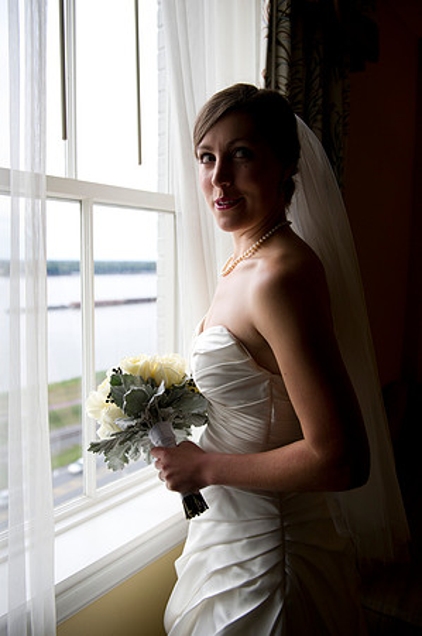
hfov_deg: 42.2
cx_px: 211
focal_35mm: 31
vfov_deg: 60.3
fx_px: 546
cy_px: 318
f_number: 3.5
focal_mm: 31
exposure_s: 1/1250
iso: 640
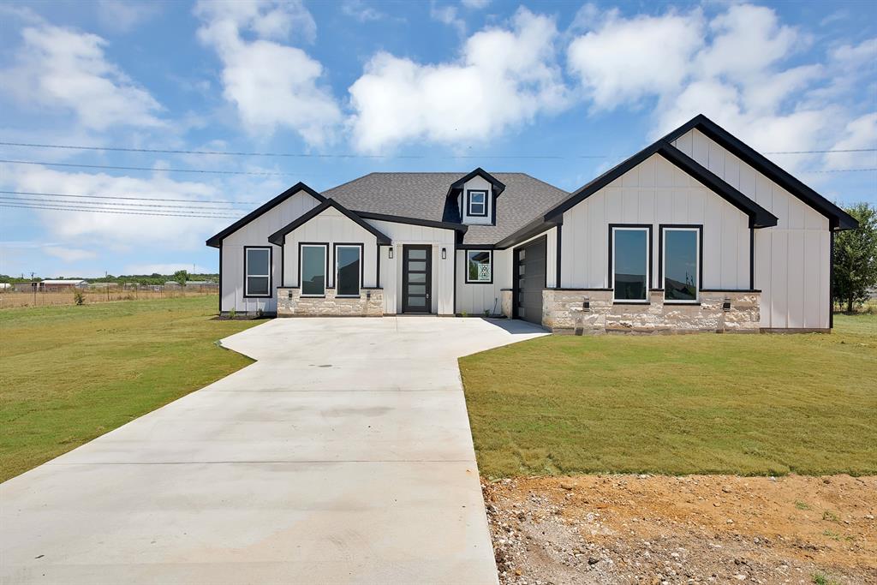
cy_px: 292
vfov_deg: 53.1
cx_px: 438
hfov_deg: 73.7
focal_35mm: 24
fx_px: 585
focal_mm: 24
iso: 640
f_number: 9
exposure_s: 1/400
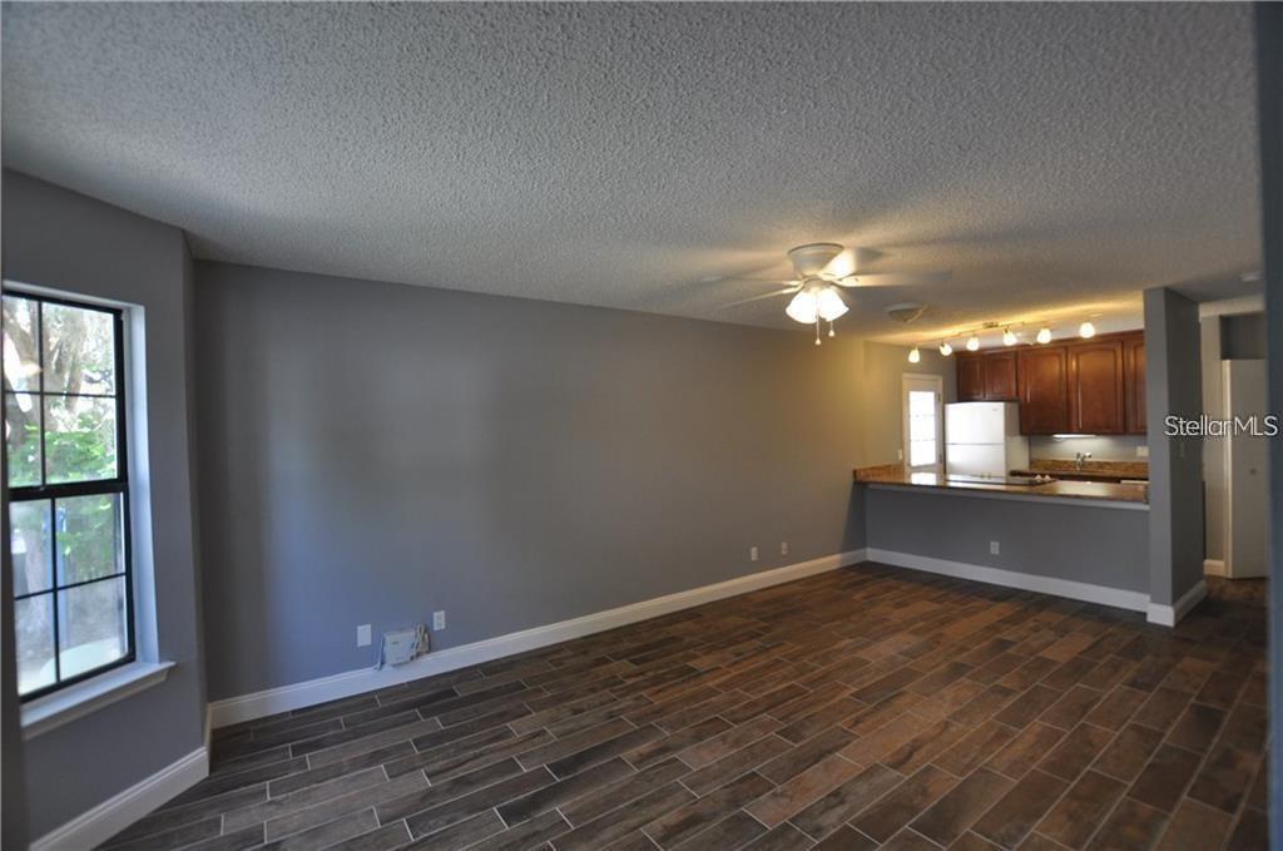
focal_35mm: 15
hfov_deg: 100.5
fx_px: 534
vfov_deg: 77.1
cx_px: 642
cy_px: 426
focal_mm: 10
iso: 400
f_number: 4.5
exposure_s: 1/80
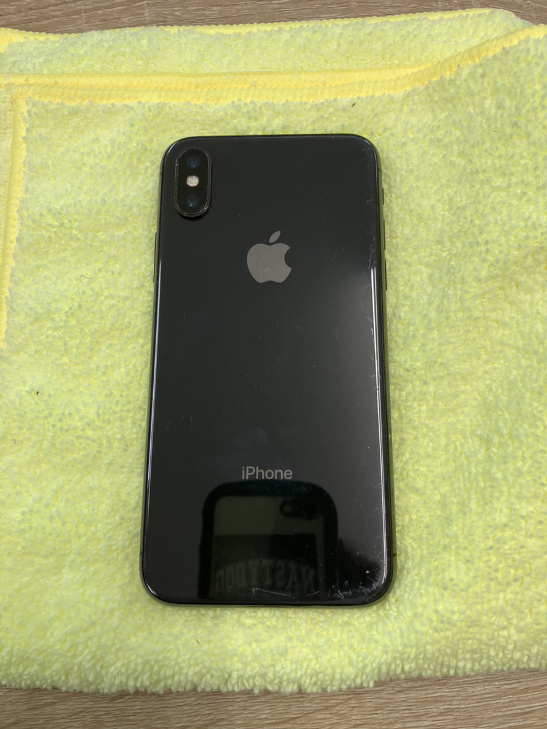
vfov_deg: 63.4
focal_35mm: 28
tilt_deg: -75.8
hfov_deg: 49.7
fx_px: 590
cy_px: 364
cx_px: 274
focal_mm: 3.99
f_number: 1.8
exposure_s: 1/60
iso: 50
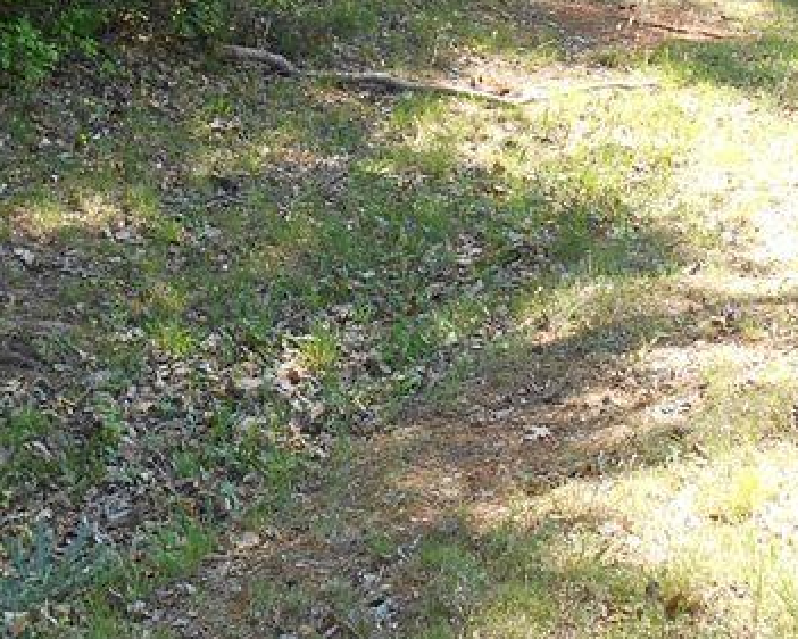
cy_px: -184
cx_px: 315
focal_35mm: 74
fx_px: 1748
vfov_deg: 19.2
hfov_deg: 25.7
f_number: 3.4
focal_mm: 4.7
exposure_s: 1/80
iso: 80
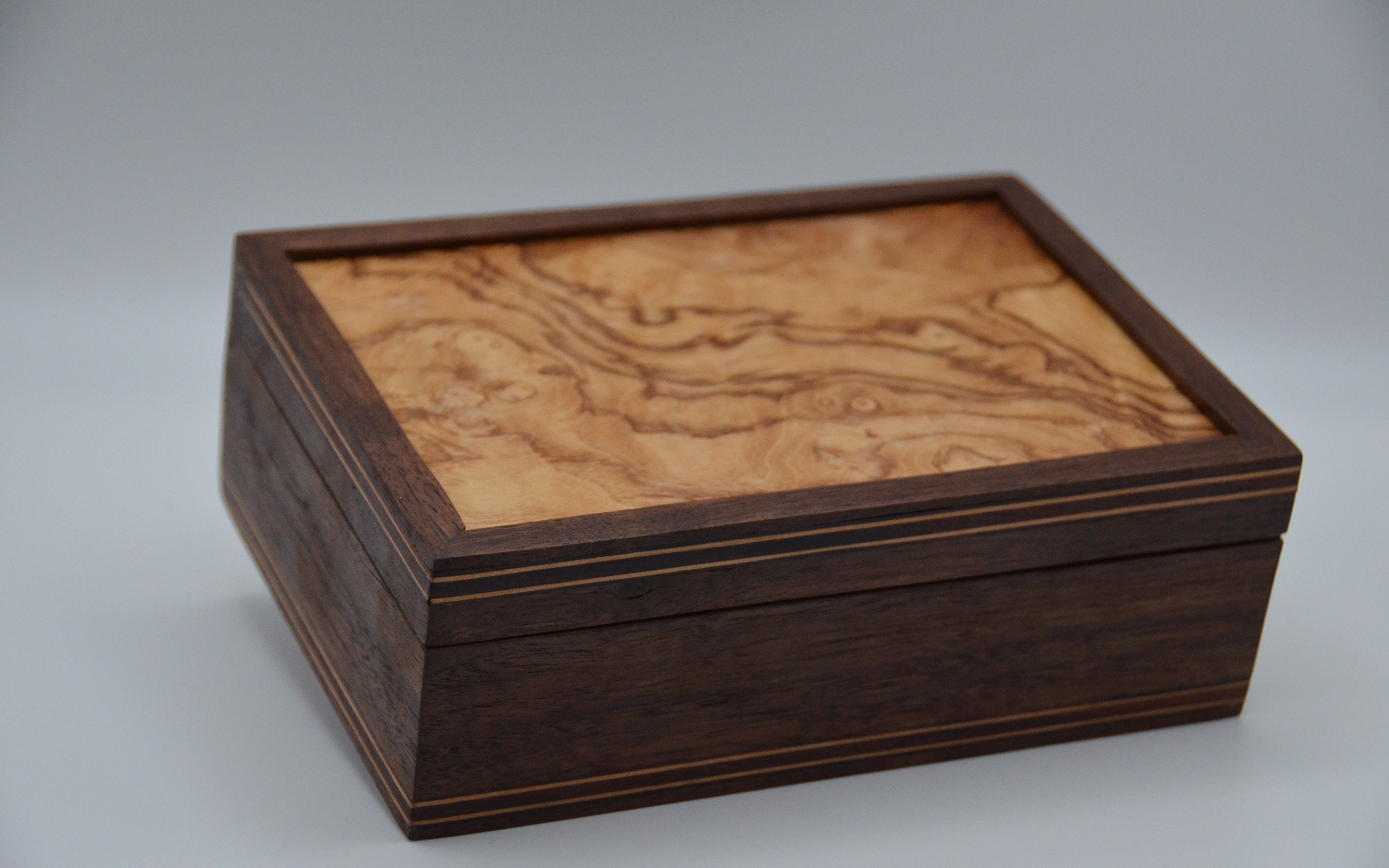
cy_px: 454
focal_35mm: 95
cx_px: 696
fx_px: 3596
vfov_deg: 13.8
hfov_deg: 21.9
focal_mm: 62
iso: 1600
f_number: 4.8
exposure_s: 1/320
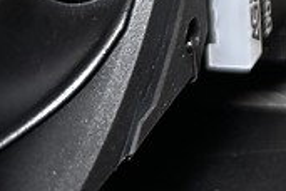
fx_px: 977
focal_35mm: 123
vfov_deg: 9.6
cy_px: -296
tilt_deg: -8.5
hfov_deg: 14.6
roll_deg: +0.1
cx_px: 512
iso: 100
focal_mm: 5.96
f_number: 1.6
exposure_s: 1/60
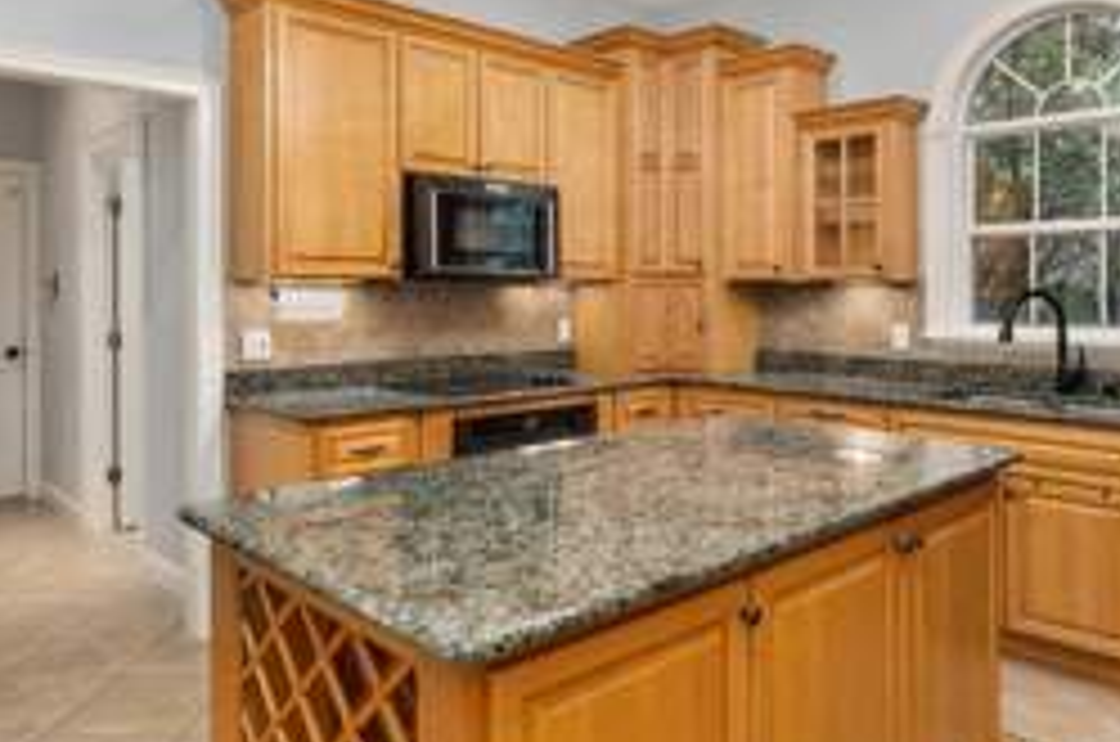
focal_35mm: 27
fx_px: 838
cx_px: 558
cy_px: 299
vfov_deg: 47.5
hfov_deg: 67.5
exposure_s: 1/30
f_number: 7.1
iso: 6400
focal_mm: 14
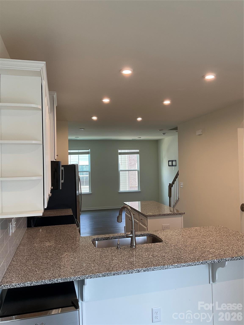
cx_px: 122
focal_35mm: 29
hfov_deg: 48.2
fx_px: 273
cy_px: 162
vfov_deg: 61.7
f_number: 1.8
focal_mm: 3
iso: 40
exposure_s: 1/60
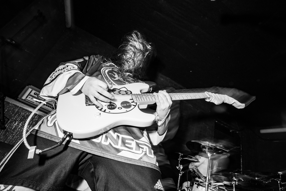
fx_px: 135
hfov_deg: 93.3
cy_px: 96
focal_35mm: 17
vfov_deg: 70.4
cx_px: 143
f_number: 5
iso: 500
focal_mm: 17
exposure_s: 1/15
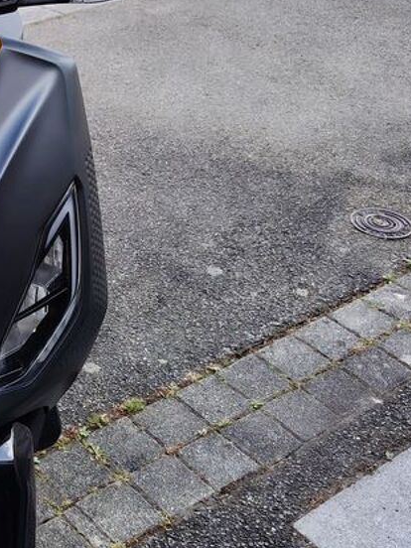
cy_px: 274
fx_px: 918
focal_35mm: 58
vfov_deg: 33.2
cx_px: -57
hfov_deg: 23.5
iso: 100
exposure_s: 1/238
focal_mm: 5.25
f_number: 1.75
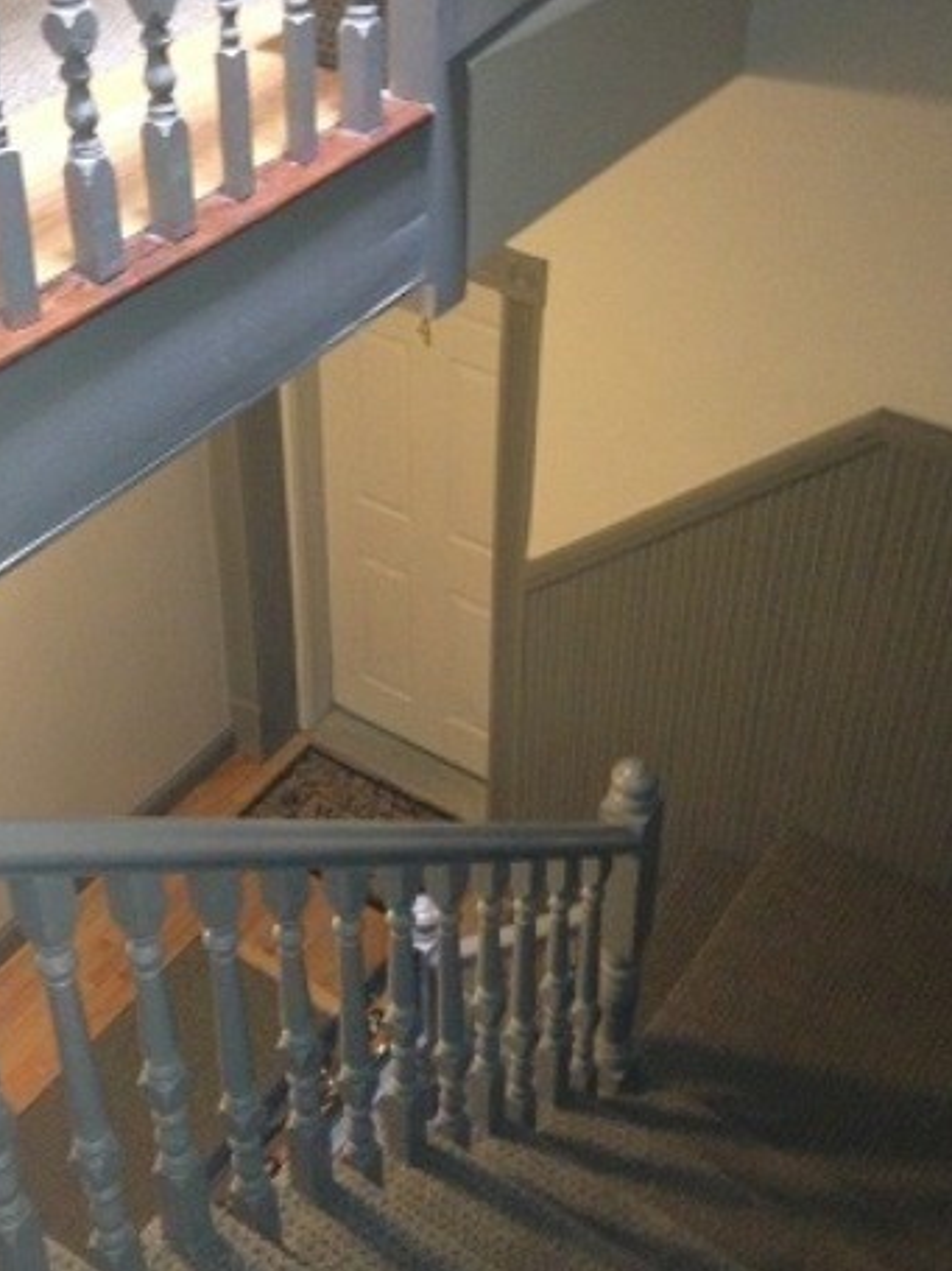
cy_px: 529
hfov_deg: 29.5
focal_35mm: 49
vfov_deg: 38.8
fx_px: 1798
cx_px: 329
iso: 320
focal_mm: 4.28
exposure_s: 1/16
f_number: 2.4
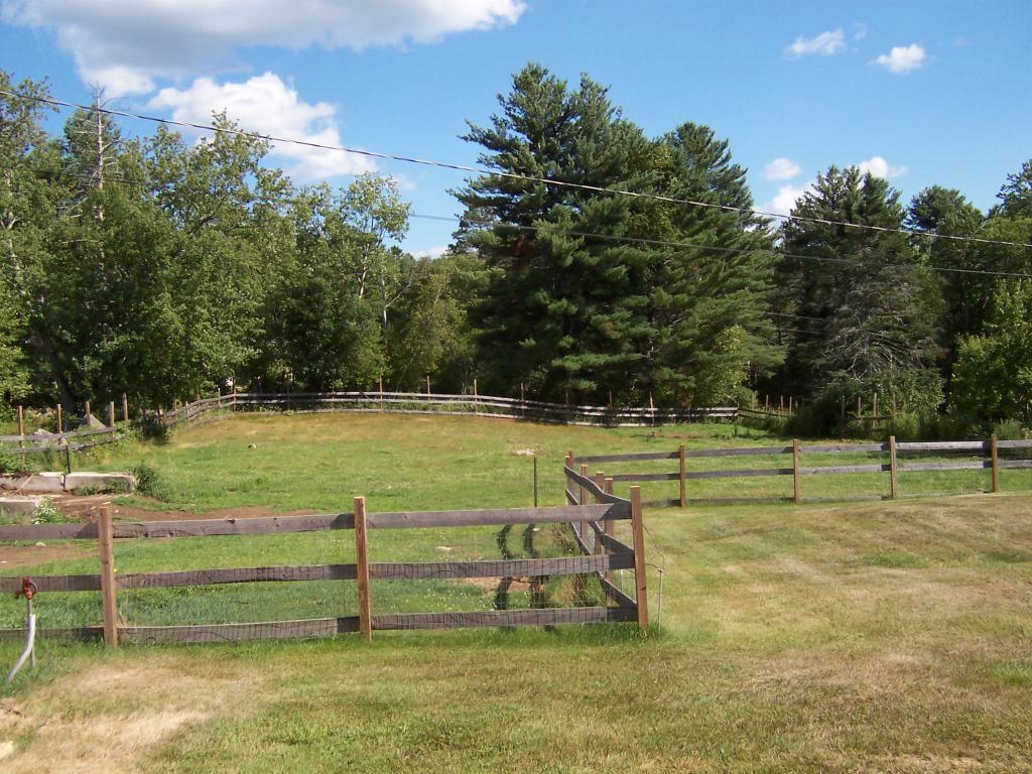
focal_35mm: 36
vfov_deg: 39.7
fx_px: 1073
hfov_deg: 51.4
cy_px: 387
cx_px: 516
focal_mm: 5.6
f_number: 4
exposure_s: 1/750
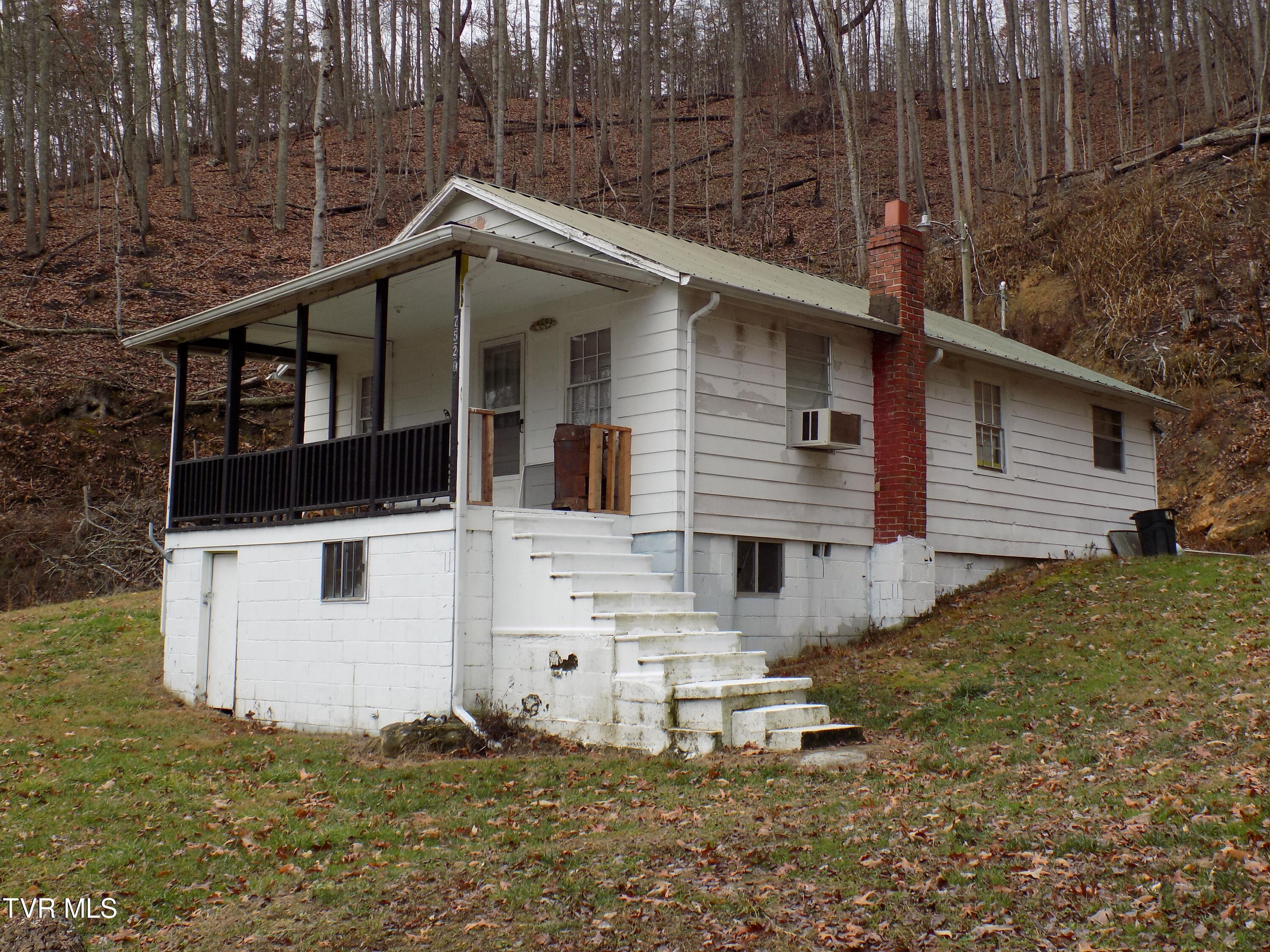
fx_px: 1357
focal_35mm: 37
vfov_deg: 38.7
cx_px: 635
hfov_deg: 50.1
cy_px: 476
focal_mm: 6.6
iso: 80
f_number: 3.5
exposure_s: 1/250
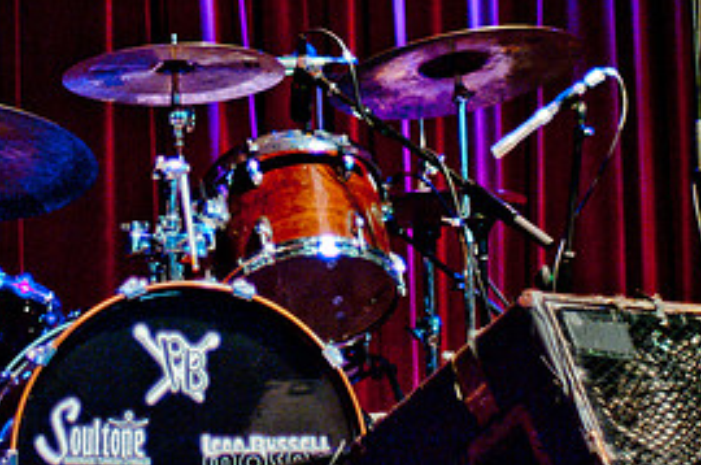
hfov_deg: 12.8
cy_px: 35
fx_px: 3129
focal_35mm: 161
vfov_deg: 8.5
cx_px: 200
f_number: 1.4
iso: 800
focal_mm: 50
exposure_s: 1/20
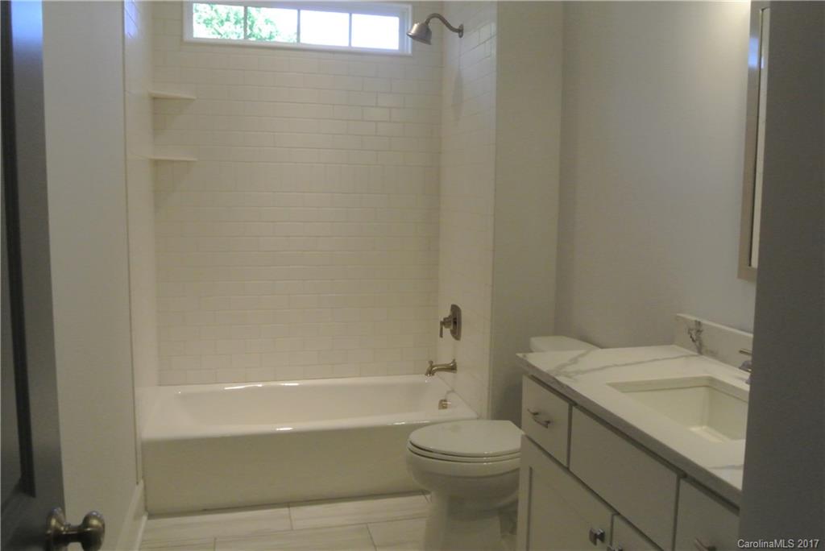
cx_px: 412
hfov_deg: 63.6
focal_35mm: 29
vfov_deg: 45.0
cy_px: 276
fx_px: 665
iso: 1600
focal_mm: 11
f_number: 3.5
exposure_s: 1/100
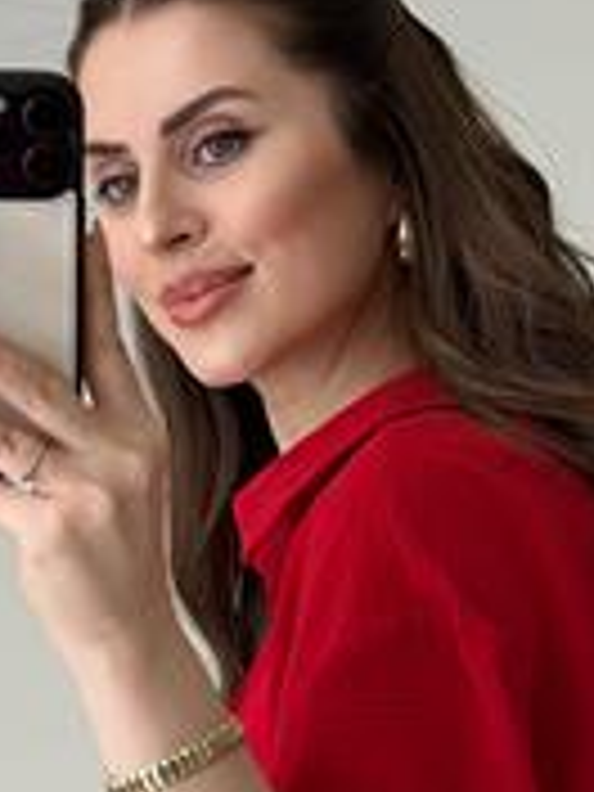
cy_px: 808
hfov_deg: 10.2
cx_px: 423
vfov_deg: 13.4
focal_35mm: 145
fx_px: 3318
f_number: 1.78
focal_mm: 6.86
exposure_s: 1/574
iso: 80
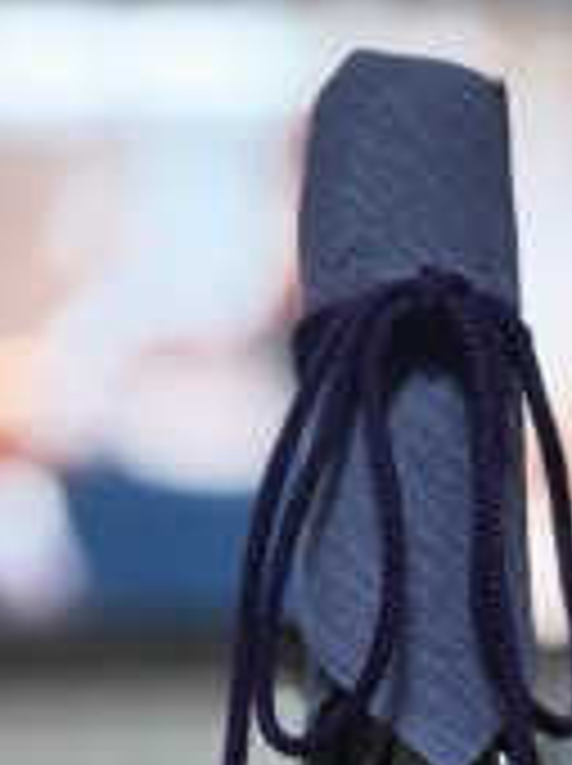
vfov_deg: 26.4
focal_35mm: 65
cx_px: 446
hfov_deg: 22.3
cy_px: 932
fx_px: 1436
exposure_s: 1/120
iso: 1000
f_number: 1.8
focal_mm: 5.4
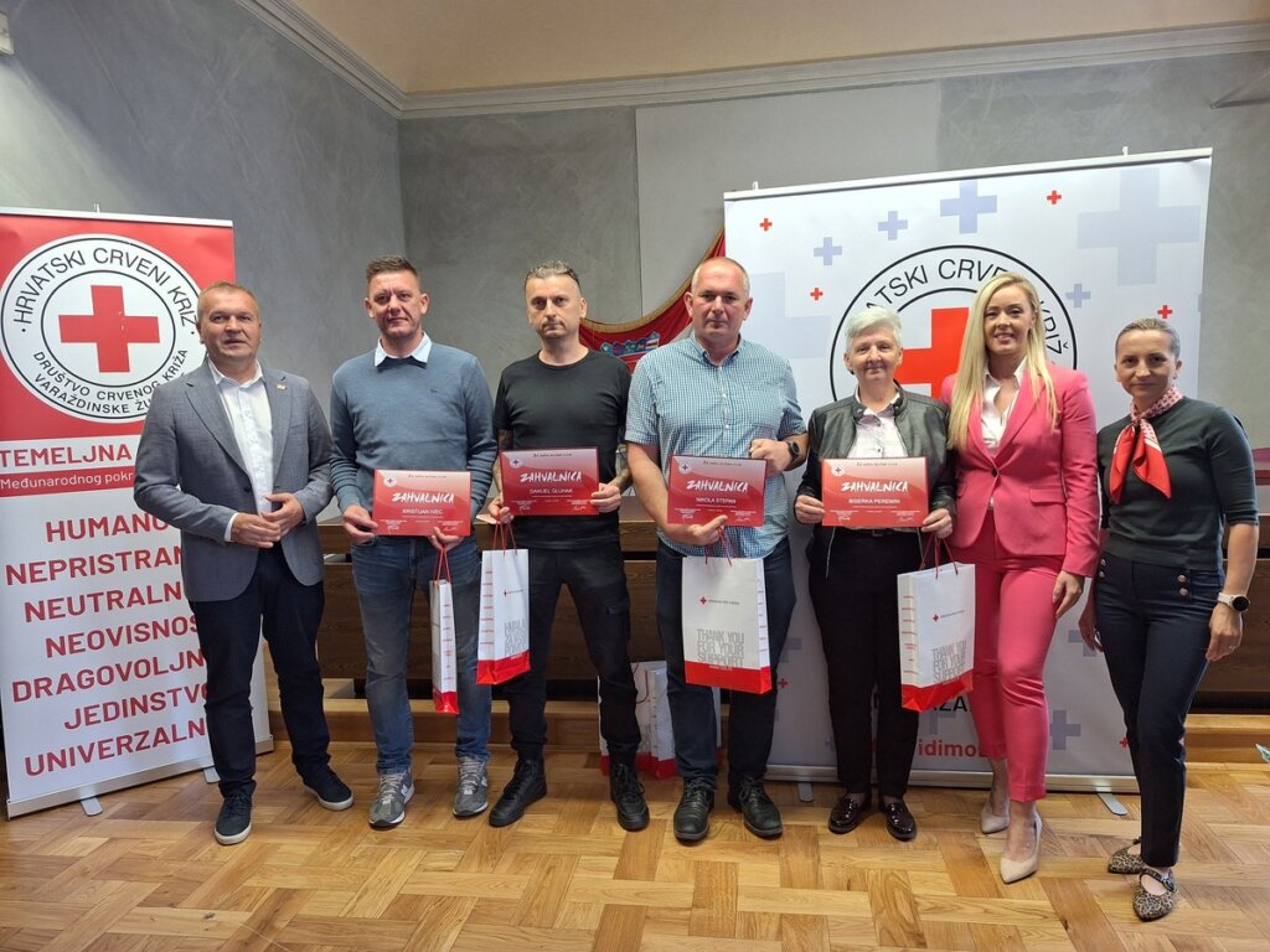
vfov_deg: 58.9
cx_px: 635
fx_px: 844
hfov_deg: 73.9
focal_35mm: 23
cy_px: 476
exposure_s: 1/50
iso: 64
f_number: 1.8
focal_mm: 5.54
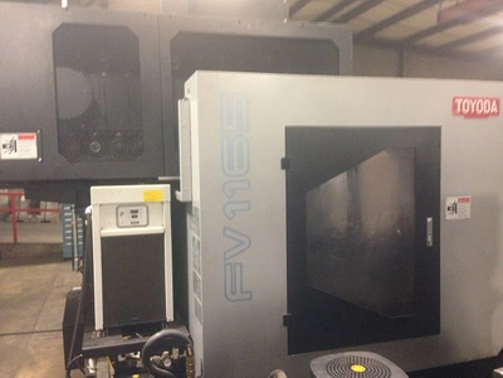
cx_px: 252
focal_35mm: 33
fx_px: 480
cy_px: 189
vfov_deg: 42.9
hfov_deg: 55.4
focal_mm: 4.12
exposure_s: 1/20
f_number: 2.4
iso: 250
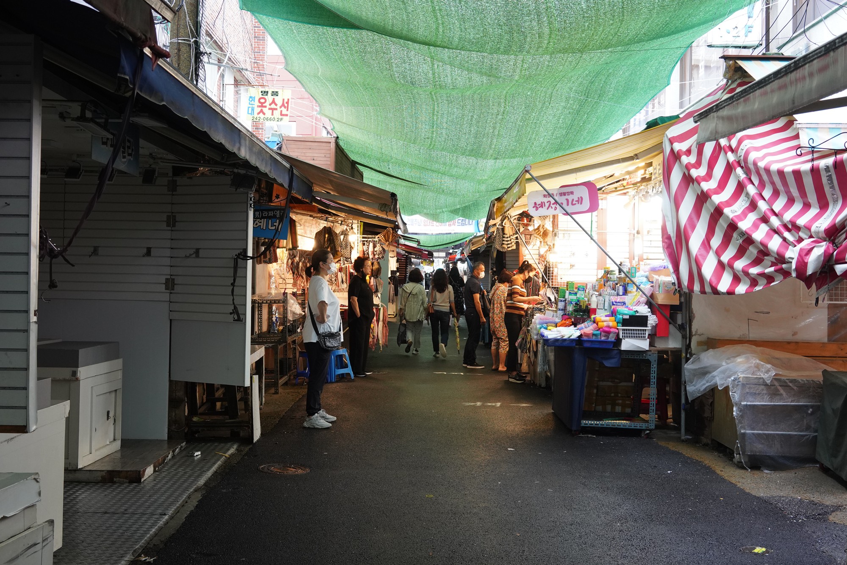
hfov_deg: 54.4
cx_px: 424
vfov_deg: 37.9
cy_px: 282
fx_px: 824
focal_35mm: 35
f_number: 6.3
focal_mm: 35
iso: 1600
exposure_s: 1/100
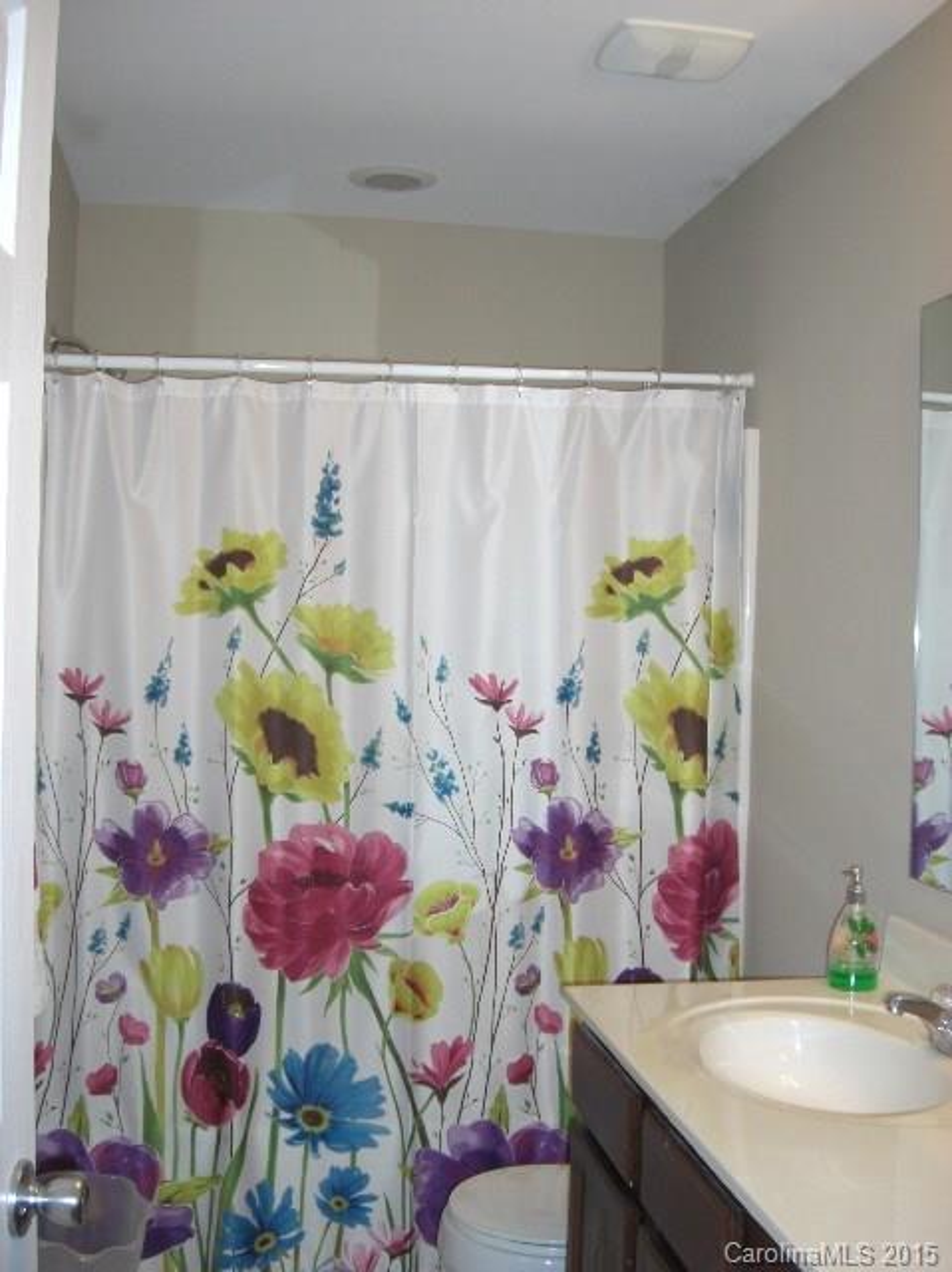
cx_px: 476
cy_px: 636
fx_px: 1395
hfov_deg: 37.7
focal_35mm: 38
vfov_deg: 49.0
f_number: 2.8
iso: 200
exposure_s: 1/60
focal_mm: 7.9
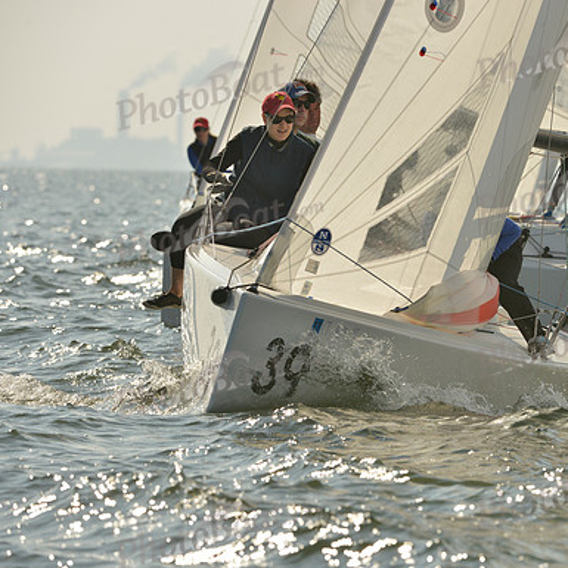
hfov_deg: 4.9
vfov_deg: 4.9
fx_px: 6665
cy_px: 284
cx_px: 401
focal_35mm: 359
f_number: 8
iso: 280
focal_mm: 280
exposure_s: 1/1600
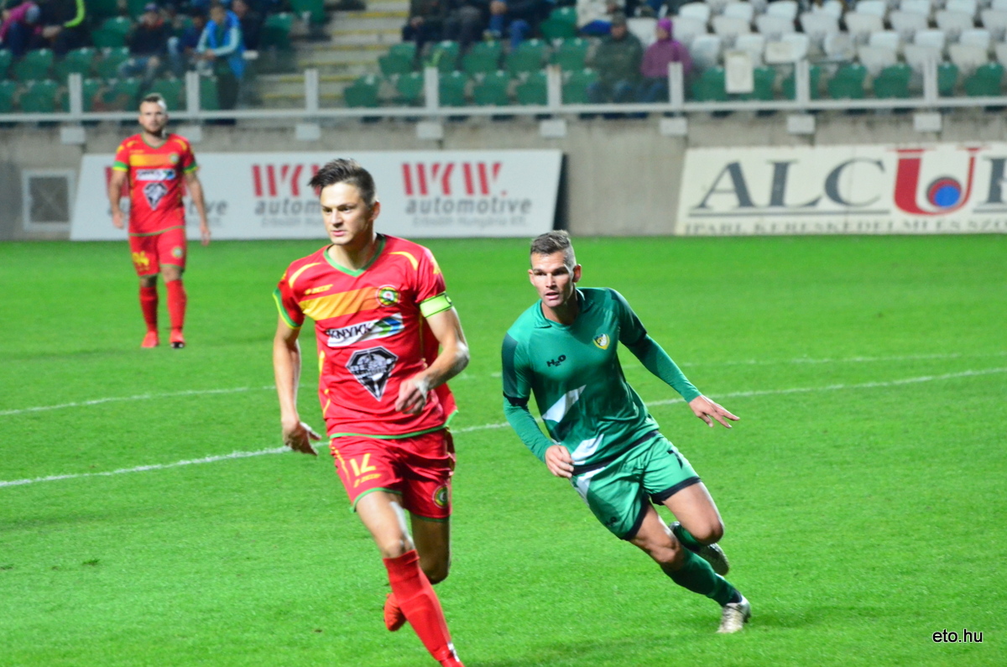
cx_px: 504
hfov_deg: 6.6
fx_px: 8794
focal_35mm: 315
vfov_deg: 4.3
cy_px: 334
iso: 5000
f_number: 5.3
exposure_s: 1/400
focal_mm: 210
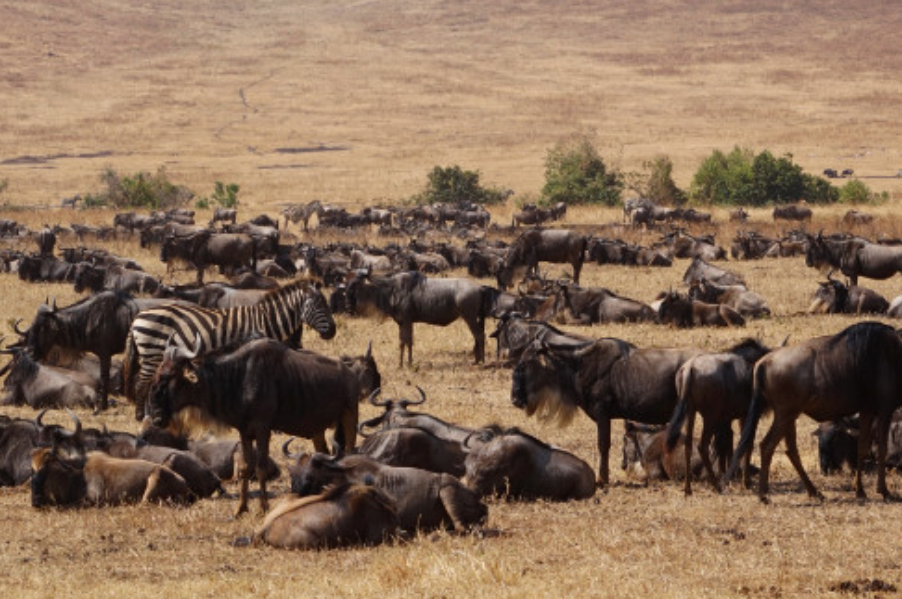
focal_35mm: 173
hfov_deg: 11.9
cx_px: 599
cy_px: 177
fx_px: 4330
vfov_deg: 7.9
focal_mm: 70
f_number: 11
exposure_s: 1/160
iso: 100
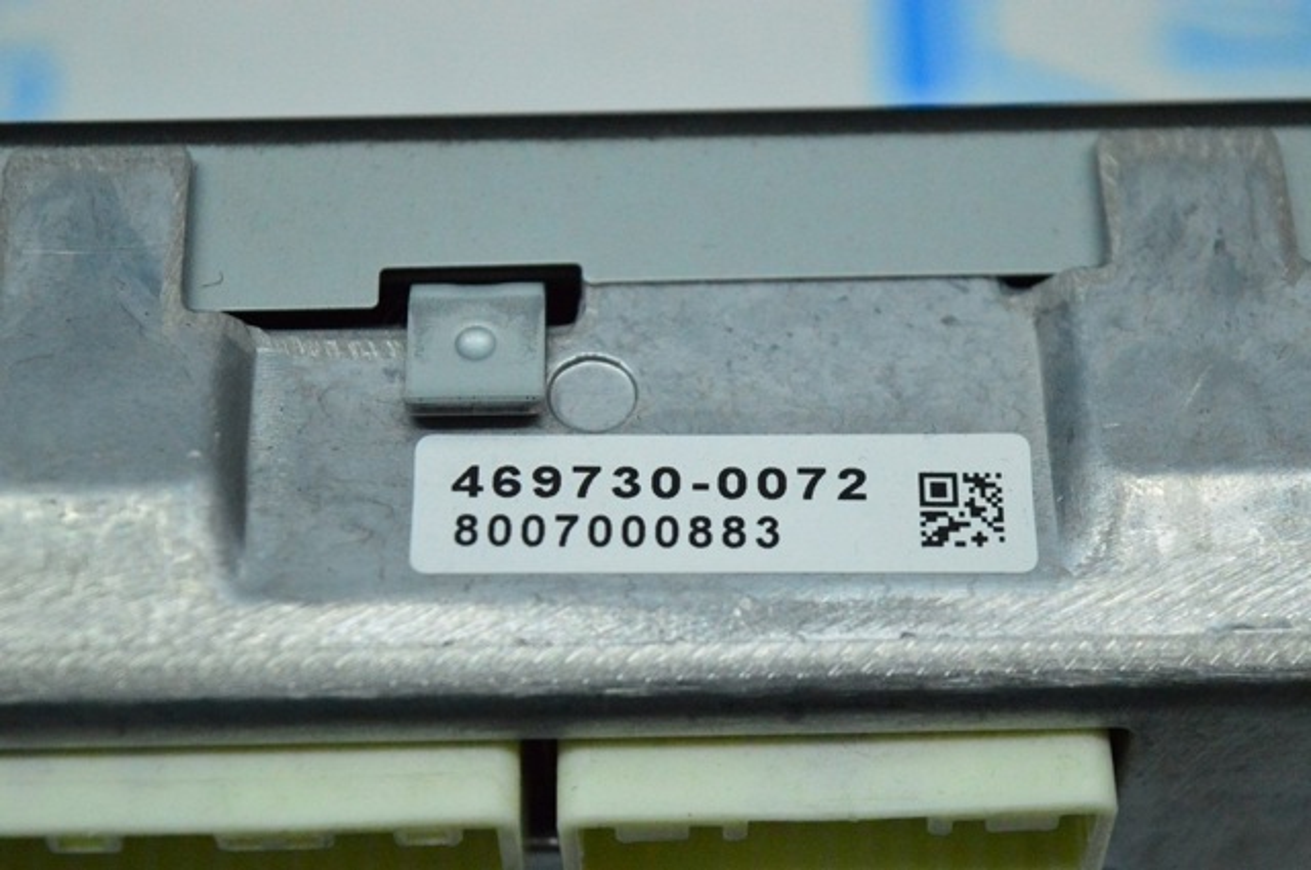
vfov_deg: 16.5
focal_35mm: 82
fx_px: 3001
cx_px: 656
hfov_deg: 24.6
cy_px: 435
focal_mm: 55
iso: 6400
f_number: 5.6
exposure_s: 1/800
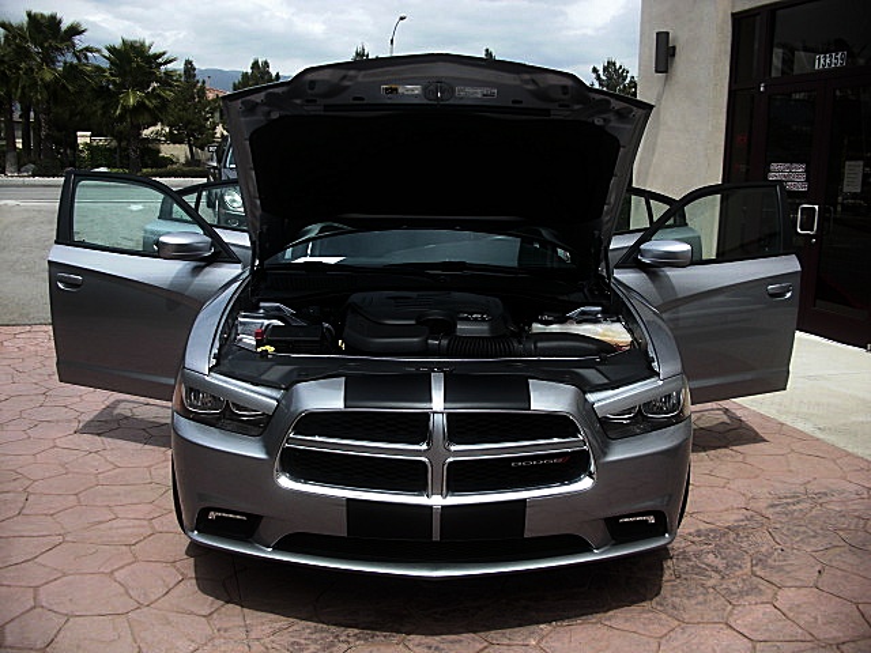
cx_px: 436
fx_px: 906
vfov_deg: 39.7
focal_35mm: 36
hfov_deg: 51.4
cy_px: 326
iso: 50
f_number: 2.8
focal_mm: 6.3
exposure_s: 1/640
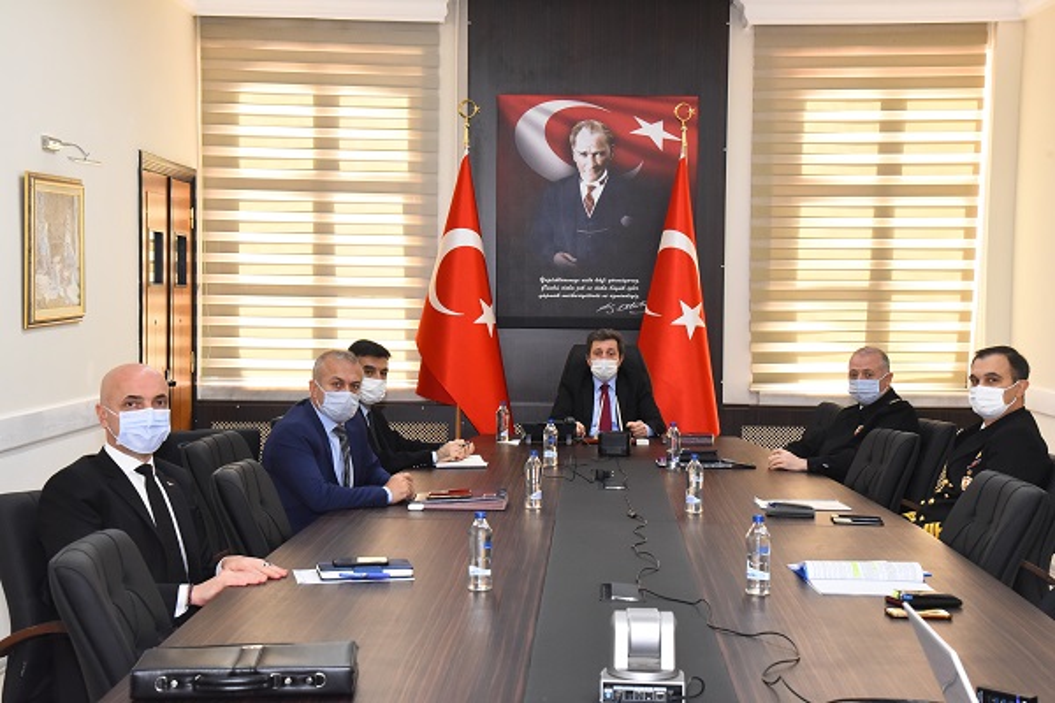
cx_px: 528
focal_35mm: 52
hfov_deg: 38.2
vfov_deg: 26.0
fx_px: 1524
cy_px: 352
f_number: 8
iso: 4500
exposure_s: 1/125
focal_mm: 52
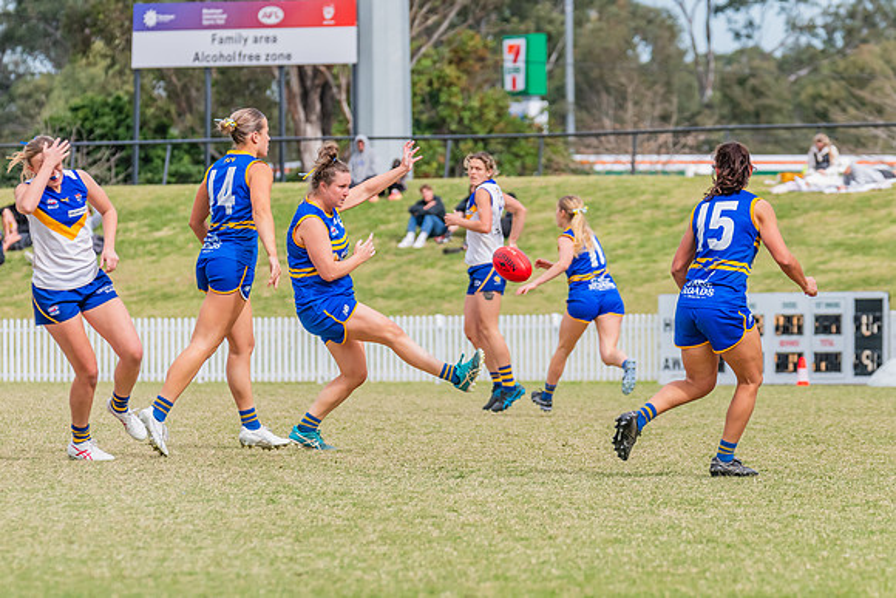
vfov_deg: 4.1
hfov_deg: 6.1
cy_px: 297
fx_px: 8366
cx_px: 360
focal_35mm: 336
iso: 800
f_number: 9
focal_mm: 270
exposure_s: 1/1250
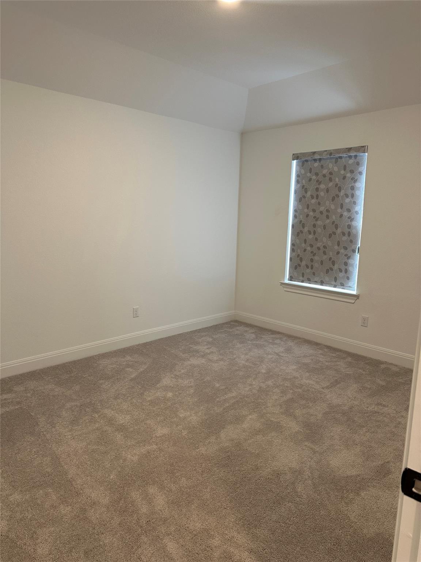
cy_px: 281
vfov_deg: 71.6
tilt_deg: -9.4
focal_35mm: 24
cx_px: 210
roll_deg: -1.6
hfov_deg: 56.8
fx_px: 389
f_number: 1.78
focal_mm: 6.86
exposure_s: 1/60
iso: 160
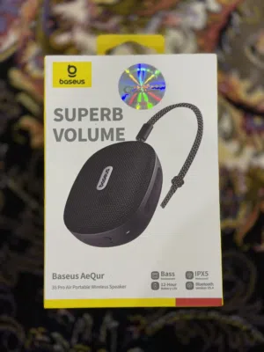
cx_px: 132
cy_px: 176
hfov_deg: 30.3
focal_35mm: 48
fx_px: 488
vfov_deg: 39.7
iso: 125
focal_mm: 6.76
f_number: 1.78
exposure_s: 1/50
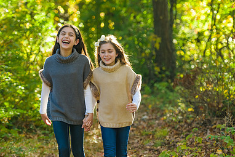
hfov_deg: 11.7
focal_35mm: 176
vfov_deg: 7.8
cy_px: 70
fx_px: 1149
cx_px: 93
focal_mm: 116
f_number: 3.2
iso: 200
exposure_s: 1/200
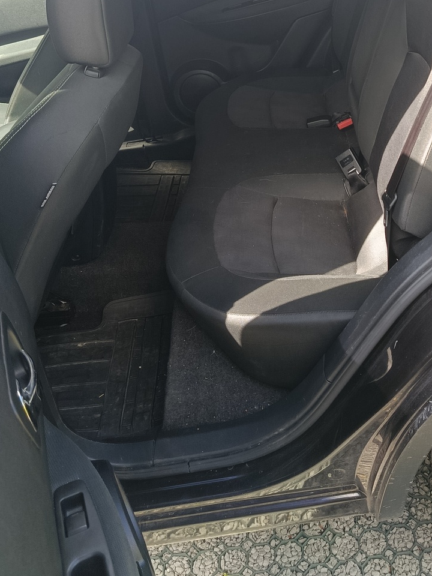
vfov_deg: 45.4
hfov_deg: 35.4
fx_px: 666
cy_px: 155
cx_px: 311
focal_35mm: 40
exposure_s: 1/100
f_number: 1.7
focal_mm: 5.24
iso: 102
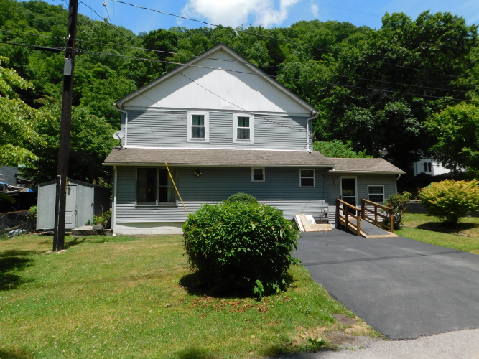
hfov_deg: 71.6
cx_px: 240
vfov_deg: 56.8
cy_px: 180
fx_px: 332
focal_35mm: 24
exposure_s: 1/1500
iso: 125
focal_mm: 4.1
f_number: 3
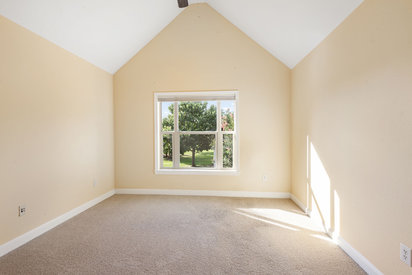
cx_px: 206
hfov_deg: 96.7
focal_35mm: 16
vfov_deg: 73.8
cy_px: 138
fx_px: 183
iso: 250
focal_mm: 16
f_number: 9
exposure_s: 1/10
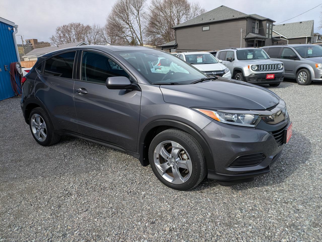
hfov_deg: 69.4
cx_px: 161
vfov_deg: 54.9
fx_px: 233
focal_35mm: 25
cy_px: 121
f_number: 1.89
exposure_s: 1/1546
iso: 43
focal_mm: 5.43
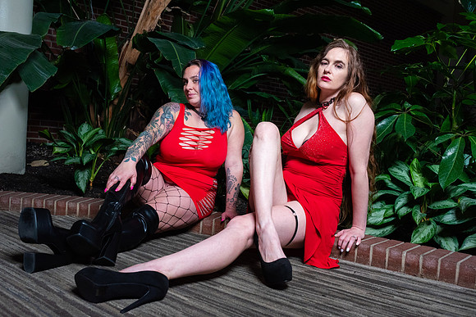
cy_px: 158
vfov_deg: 37.9
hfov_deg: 54.4
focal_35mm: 35
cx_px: 238
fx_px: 463
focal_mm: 35
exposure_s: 1/320
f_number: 7.1
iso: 2000
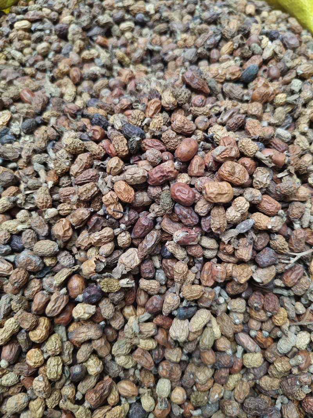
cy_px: 209
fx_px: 289
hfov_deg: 56.8
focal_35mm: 24
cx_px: 156
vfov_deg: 71.6
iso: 263
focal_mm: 5.56
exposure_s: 1/100
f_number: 1.88
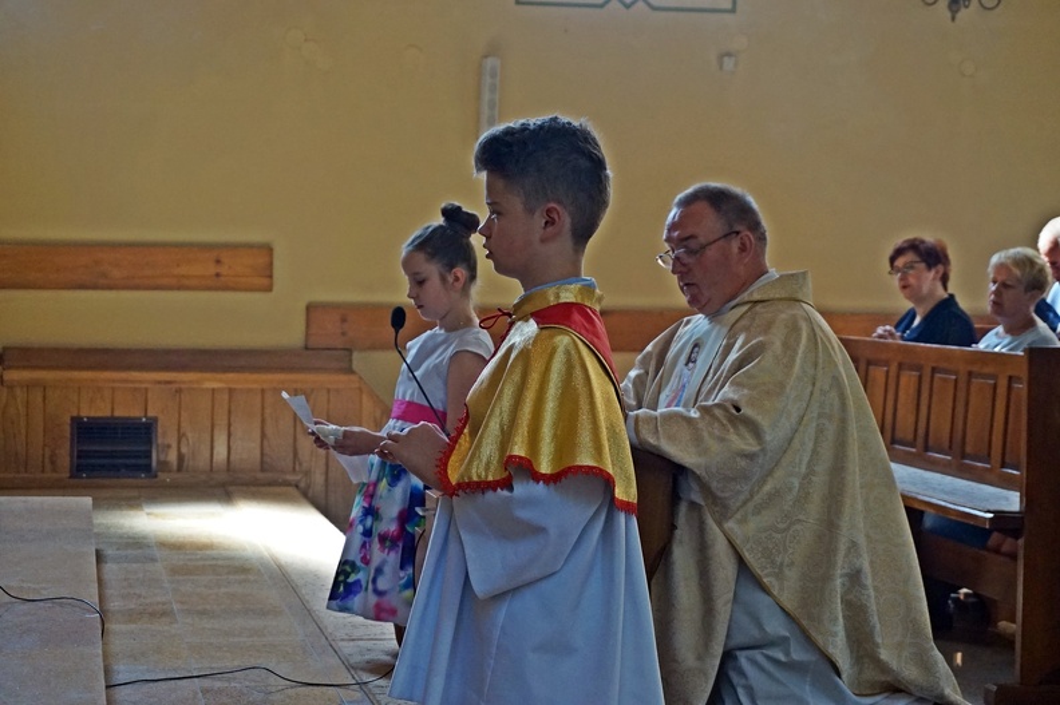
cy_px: 352
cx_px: 530
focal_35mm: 75
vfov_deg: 18.2
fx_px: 2207
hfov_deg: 27.0
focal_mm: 50
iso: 1600
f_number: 5.6
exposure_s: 1/160
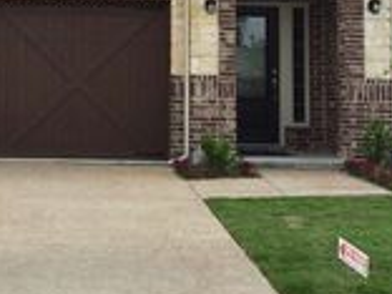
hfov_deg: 20.7
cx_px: 53
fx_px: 1053
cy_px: 16
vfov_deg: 15.7
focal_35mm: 93
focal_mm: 4.15
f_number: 2.2
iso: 32
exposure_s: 1/2326
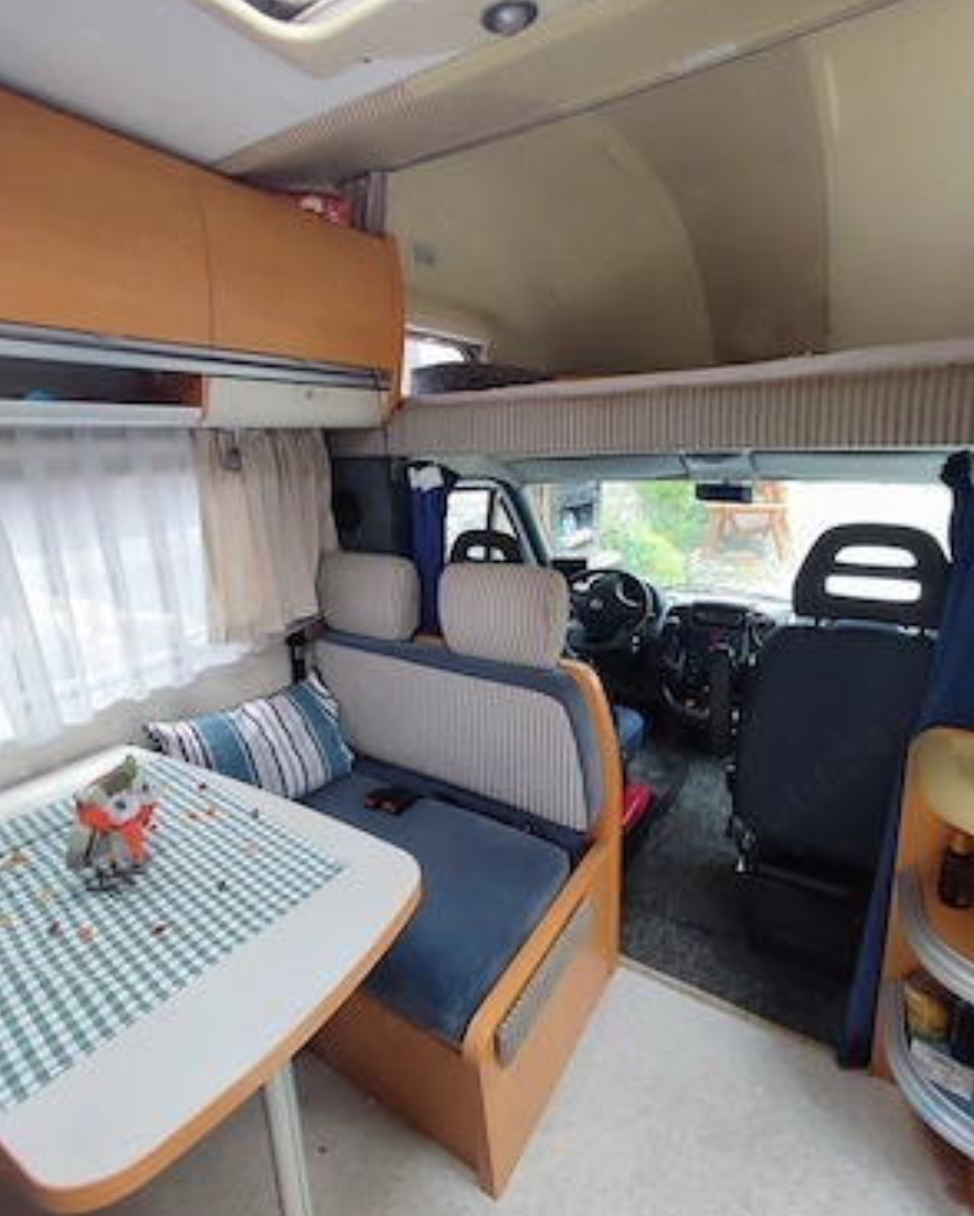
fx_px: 612
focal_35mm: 17
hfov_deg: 77.0
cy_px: 572
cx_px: 490
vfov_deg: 89.5
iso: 150
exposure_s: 1/100
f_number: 2.2
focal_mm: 1.65
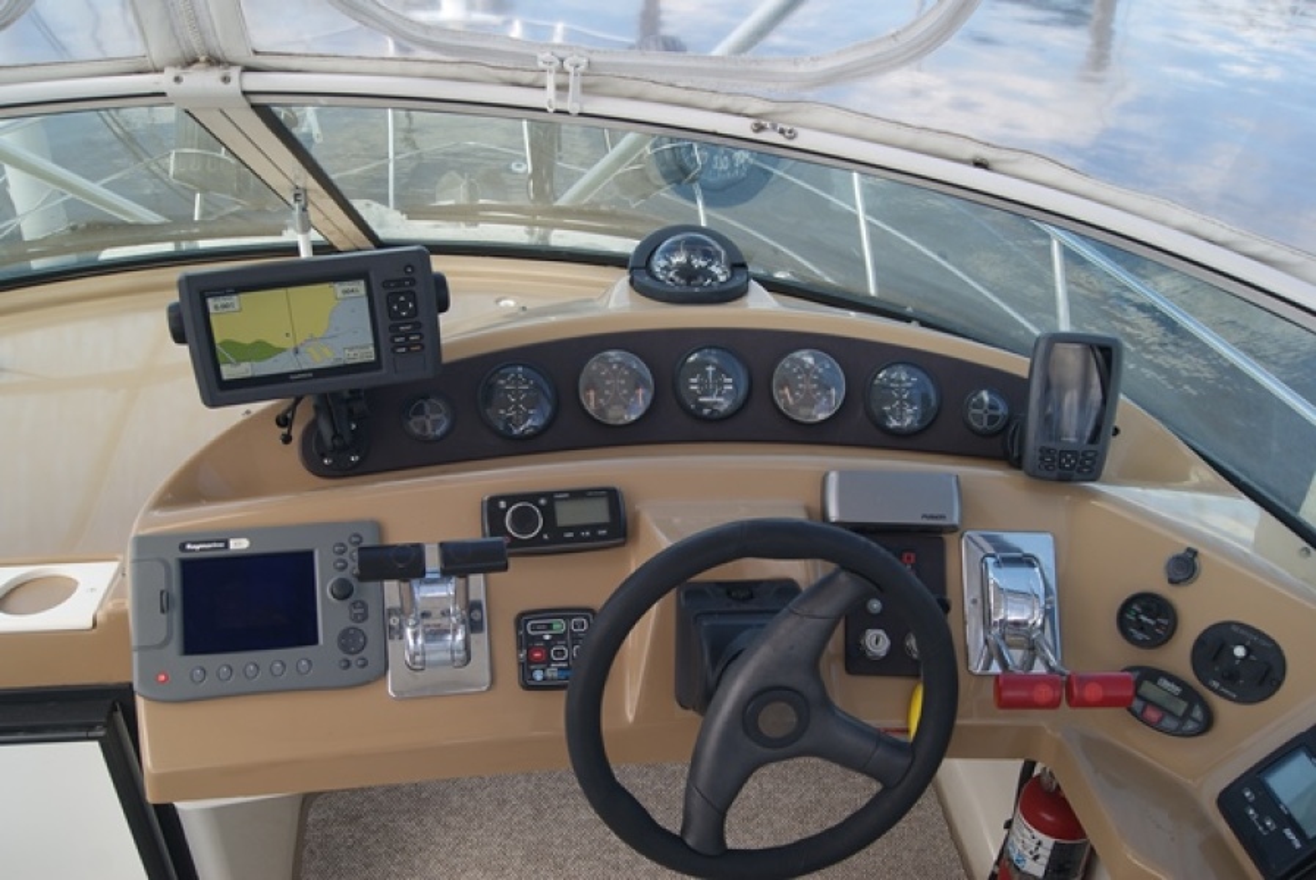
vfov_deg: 43.7
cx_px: 658
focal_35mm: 30
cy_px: 440
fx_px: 1098
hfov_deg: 61.9
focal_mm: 20
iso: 100
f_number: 6.3
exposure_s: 1/60
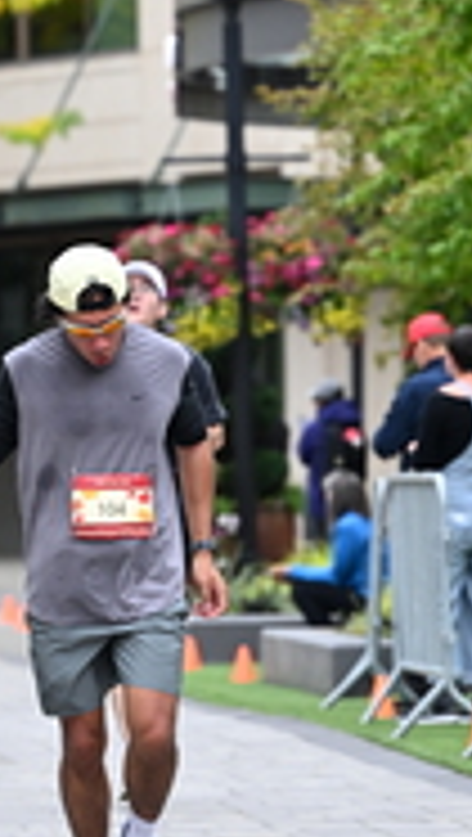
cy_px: 238
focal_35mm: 372
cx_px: 182
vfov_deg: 5.8
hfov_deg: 3.3
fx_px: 8255
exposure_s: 1/2000
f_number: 2.8
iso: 640
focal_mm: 120
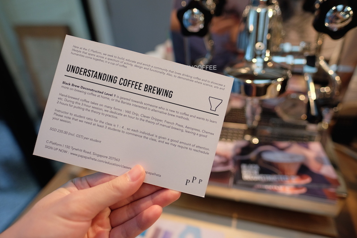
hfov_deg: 73.8
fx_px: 238
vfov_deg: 53.1
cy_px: 119
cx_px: 178
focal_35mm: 24
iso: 1000
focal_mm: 16
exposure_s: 1/100
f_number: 2
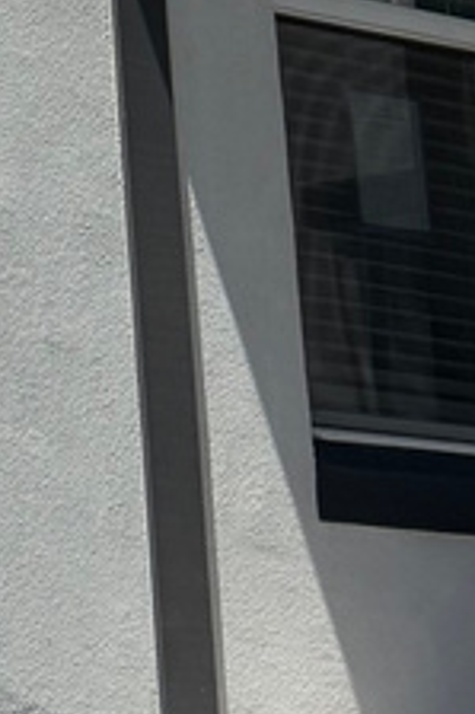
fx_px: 3389
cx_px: -921
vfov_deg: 11.7
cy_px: -201
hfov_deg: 7.2
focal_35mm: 171
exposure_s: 1/10309
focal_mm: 6.76
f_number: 1.78
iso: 80
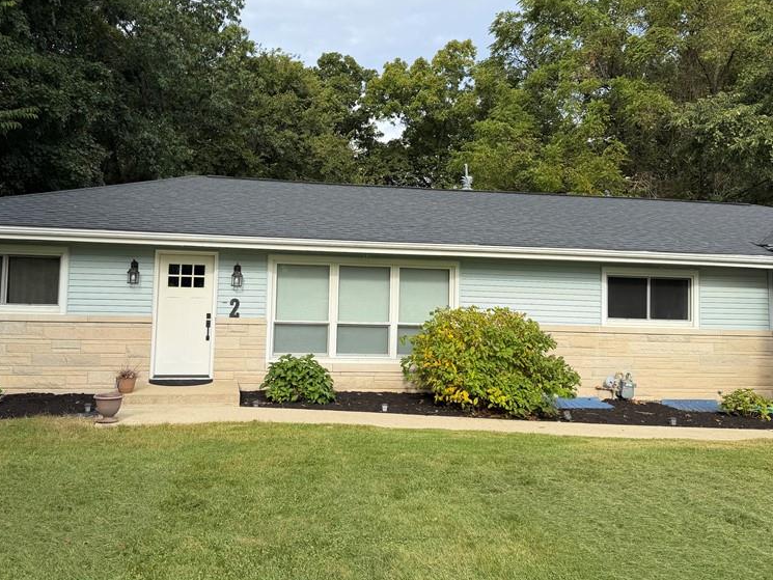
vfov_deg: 42.8
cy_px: 239
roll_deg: -1.3
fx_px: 737
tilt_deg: +4.2
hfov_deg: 55.2
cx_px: 341
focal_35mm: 33
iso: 80
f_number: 1.78
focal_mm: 6.76
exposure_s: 1/2299
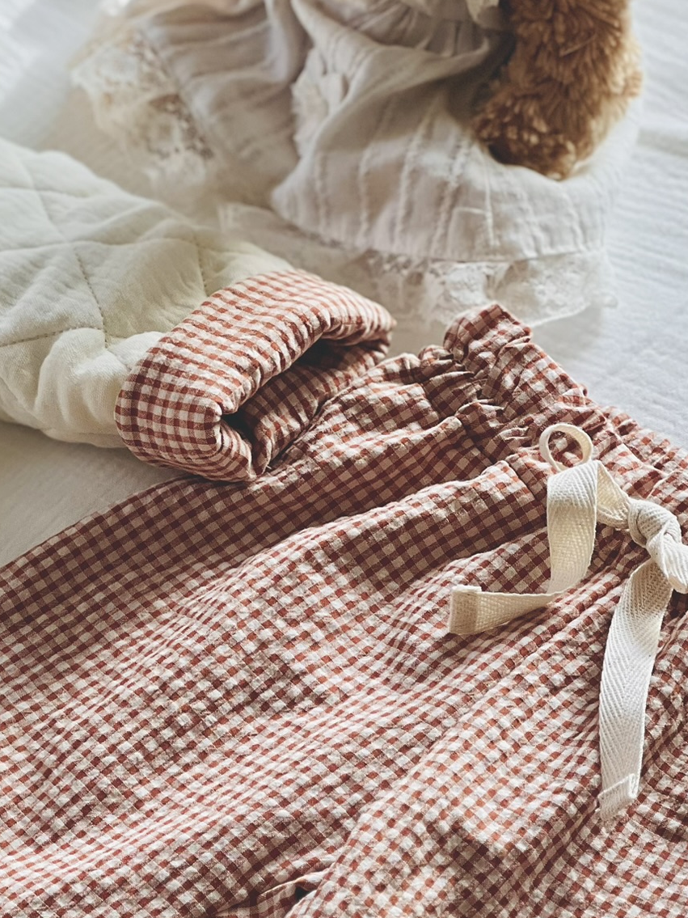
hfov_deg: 10.6
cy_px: 632
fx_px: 3684
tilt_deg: -47.1
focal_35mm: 139
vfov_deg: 14.2
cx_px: 114
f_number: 2.8
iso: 125
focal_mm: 9
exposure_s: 1/121
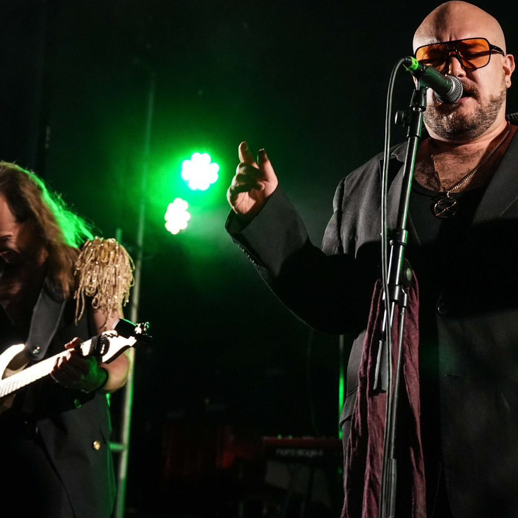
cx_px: 323
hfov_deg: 24.7
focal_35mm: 70
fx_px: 1181
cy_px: 264
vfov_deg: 24.7
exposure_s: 1/200
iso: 3200
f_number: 2.8
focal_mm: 37.4
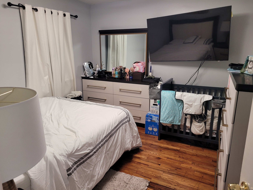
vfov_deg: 53.1
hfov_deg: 67.3
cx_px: 126
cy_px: 95
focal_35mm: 26
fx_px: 190
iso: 250
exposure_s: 1/120
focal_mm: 5.4
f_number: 1.8
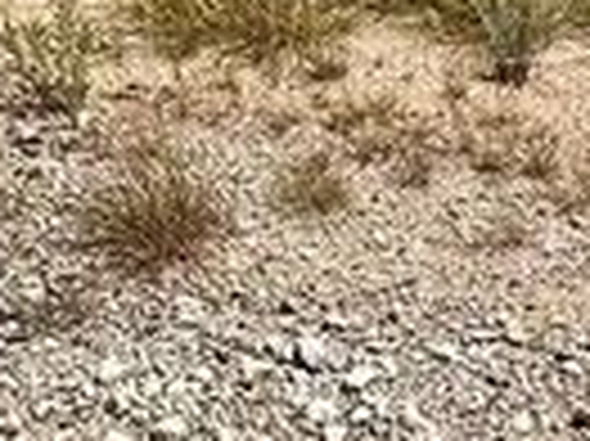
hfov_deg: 19.3
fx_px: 1737
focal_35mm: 102
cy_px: -837
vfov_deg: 10.6
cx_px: 320
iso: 32
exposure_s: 1/1277
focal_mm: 1.57
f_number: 1.8
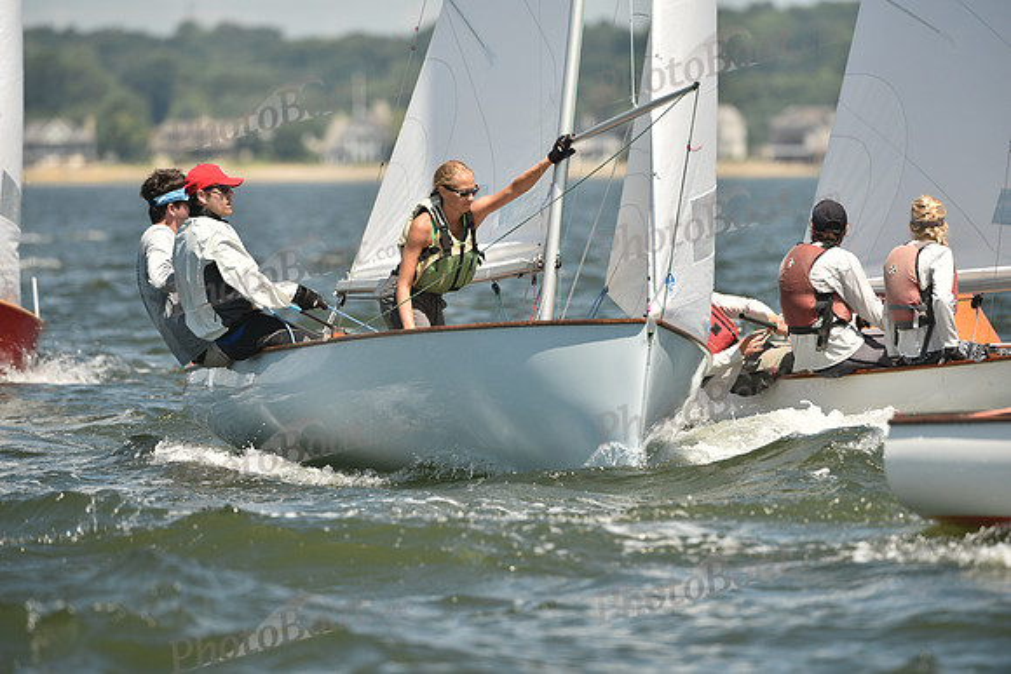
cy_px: 337
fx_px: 11235
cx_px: 506
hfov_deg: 5.2
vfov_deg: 3.4
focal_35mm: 400
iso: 250
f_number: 5.6
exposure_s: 1/1250
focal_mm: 400
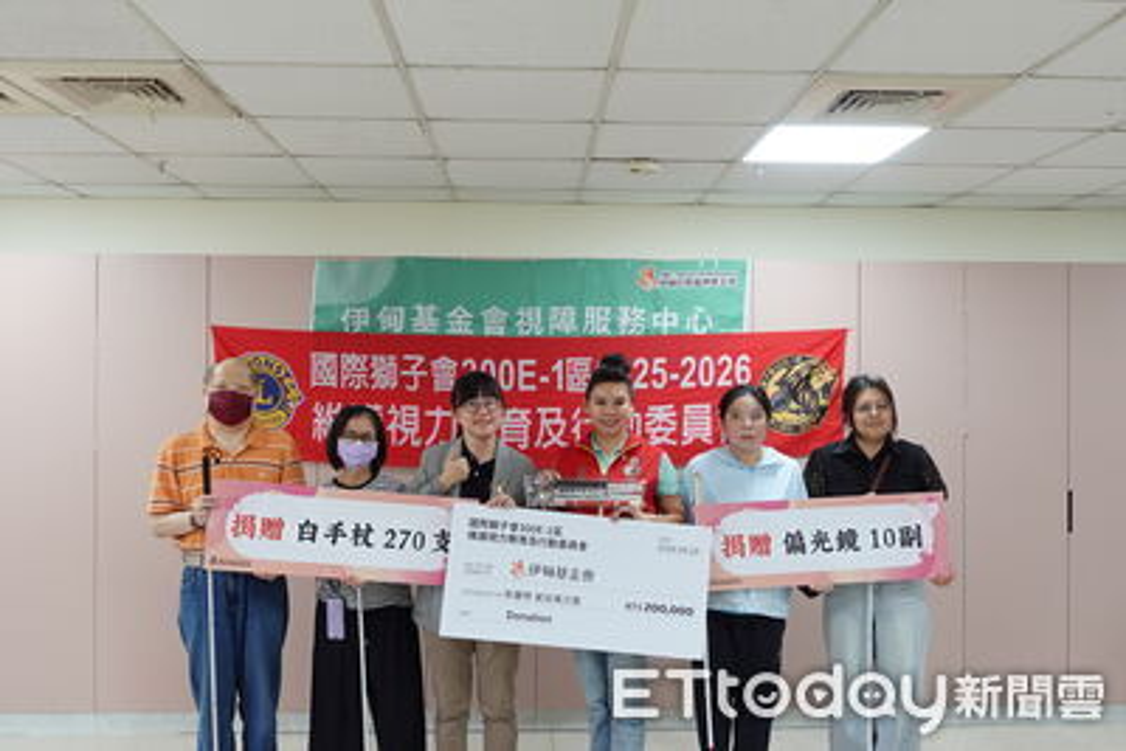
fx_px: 1001
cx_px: 563
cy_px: 376
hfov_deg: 58.7
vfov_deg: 41.1
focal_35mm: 32
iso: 160
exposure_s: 1/13
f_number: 5
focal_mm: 12.52
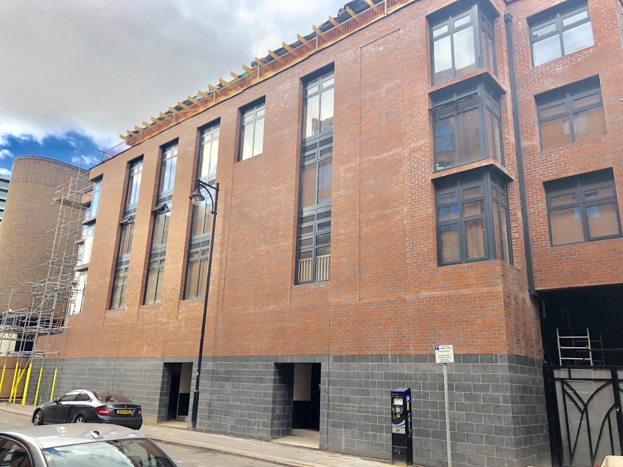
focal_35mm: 28
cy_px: 234
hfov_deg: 63.4
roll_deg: -1.4
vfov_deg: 49.7
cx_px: 312
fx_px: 504
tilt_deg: +18.0
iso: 20
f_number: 1.8
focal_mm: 3.99
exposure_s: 1/252
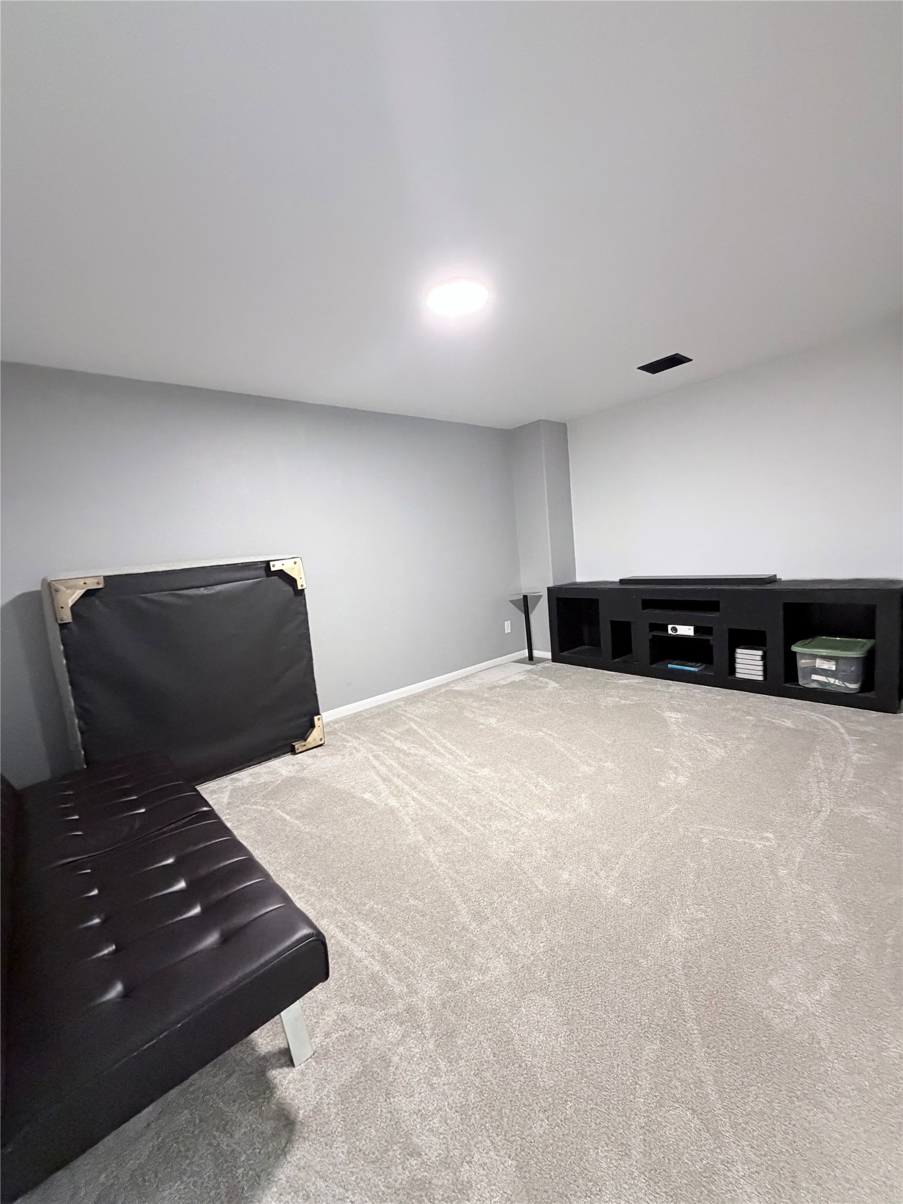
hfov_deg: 85.7
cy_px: 602
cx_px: 452
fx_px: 487
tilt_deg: -6.9
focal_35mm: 14
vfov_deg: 102.1
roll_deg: +5.6
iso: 640
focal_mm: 2.22
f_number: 2.2
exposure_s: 1/60
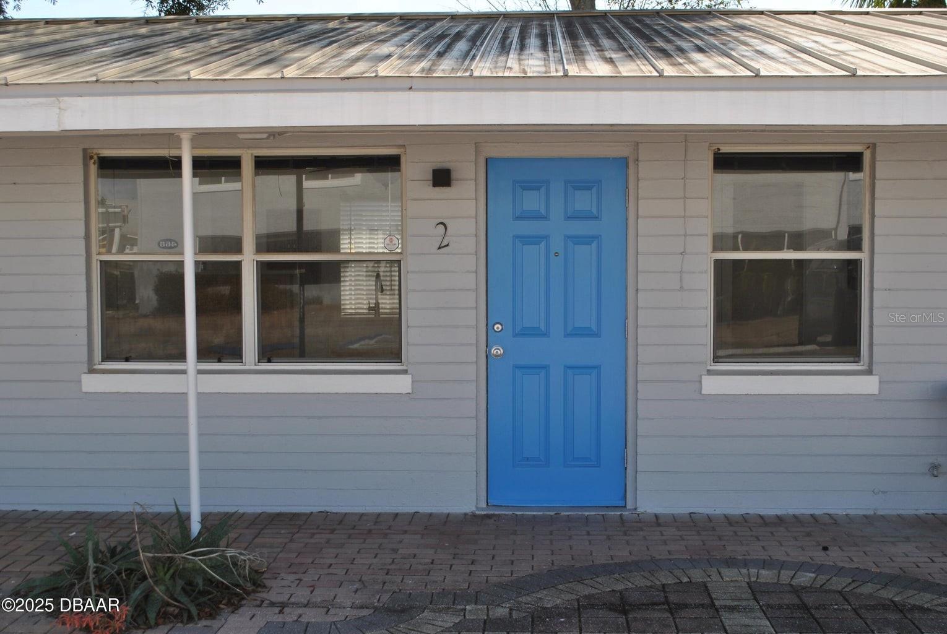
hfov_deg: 41.1
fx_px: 1264
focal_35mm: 48
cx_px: 474
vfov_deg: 28.1
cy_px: 317
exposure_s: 1/250
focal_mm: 32
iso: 100
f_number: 8
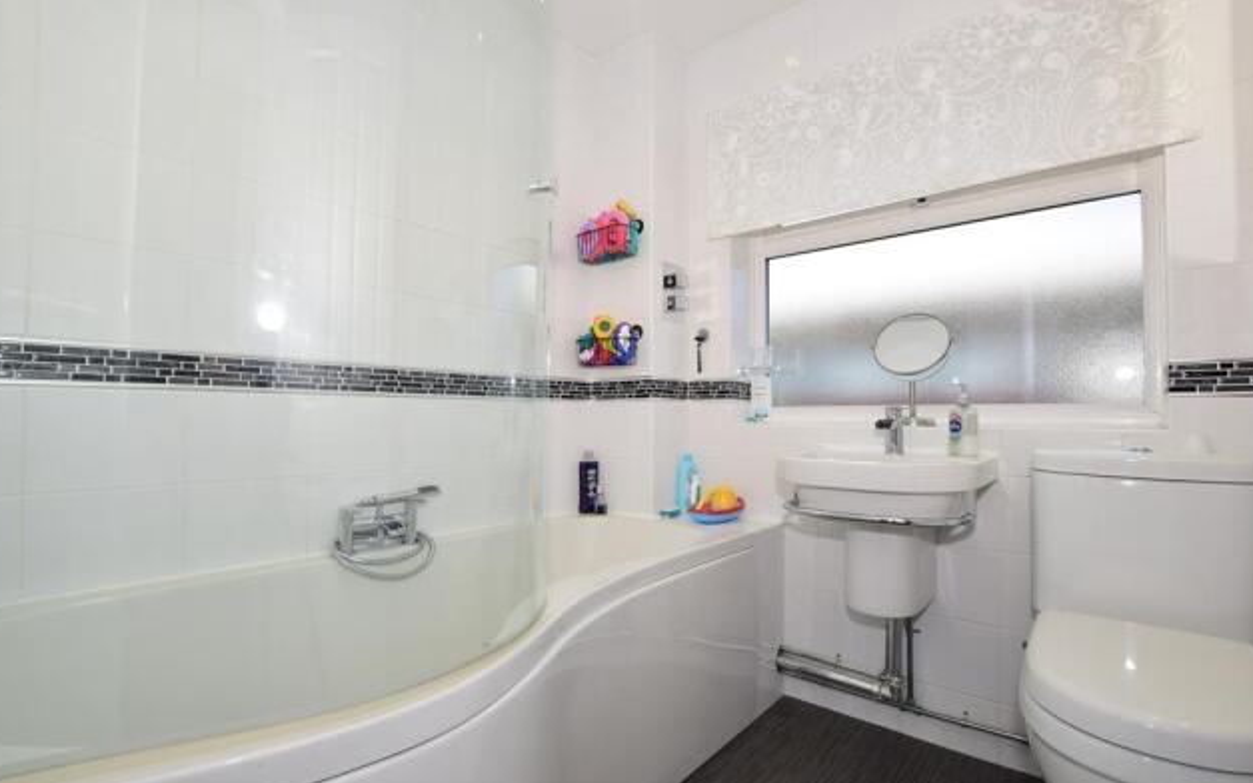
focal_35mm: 16
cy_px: 402
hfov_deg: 97.8
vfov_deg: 71.3
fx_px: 546
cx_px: 626
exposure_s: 1/200
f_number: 14
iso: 400
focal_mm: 10
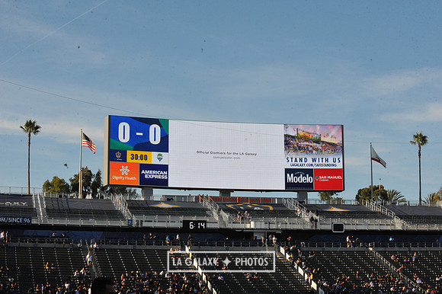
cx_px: 221
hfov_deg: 25.4
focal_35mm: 80
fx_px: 982
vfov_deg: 17.0
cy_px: 147
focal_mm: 80
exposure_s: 1/1250
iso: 1600
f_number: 18
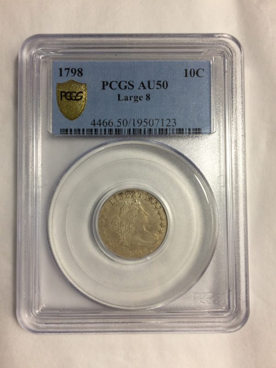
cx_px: 138
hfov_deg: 48.2
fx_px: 308
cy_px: 184
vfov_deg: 61.7
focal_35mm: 29
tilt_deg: -88.2
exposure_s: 1/120
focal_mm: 4.15
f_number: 2.2
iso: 50
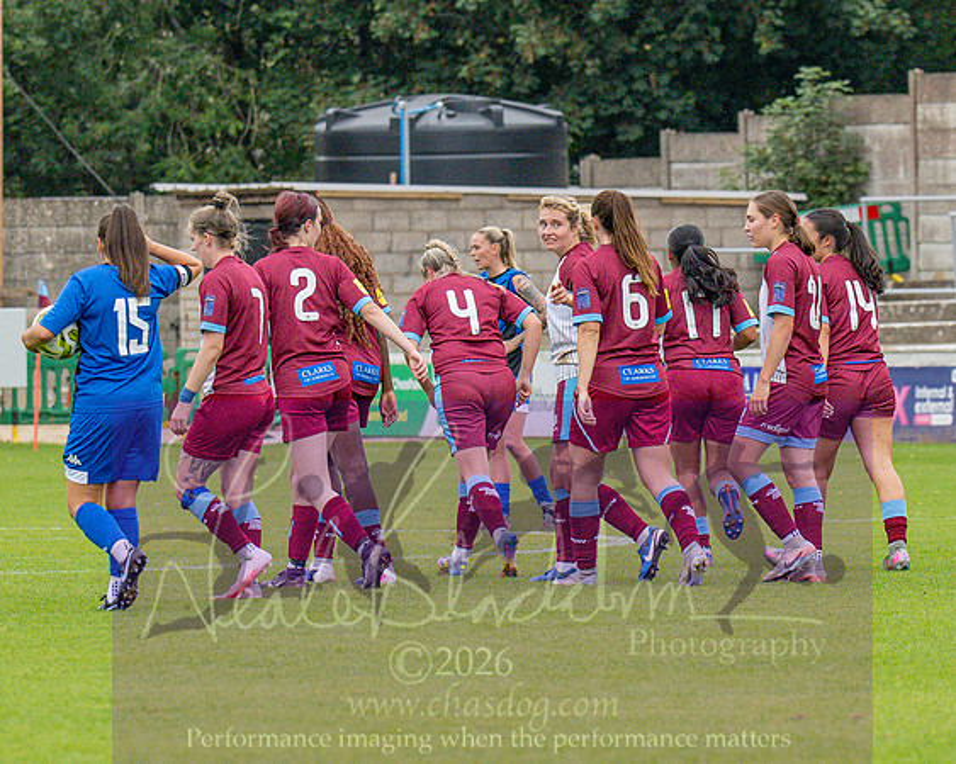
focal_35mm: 433
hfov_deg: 4.5
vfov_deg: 3.6
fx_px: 12239
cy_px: 446
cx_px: 784
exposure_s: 1/2000
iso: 800
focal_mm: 135
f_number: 4
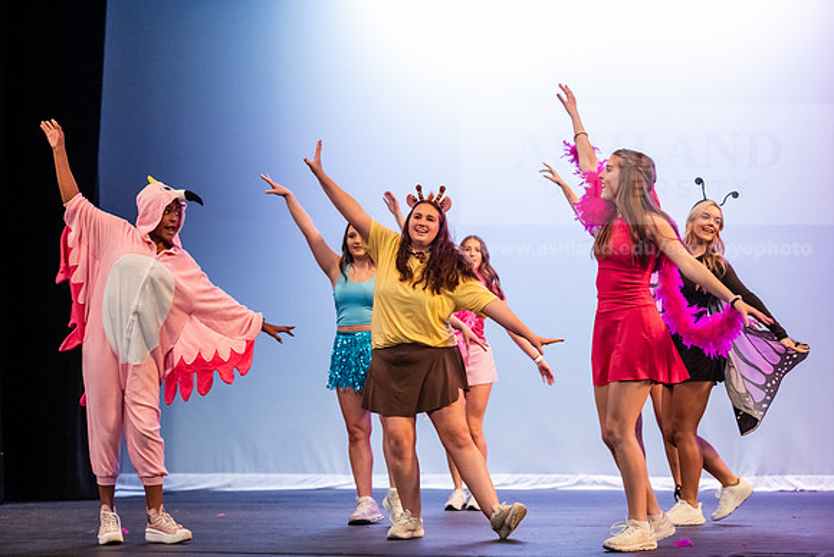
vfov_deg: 13.7
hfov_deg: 20.4
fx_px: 2317
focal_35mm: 100
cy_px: 278
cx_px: 417
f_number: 3.2
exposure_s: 1/250
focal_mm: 100
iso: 4000
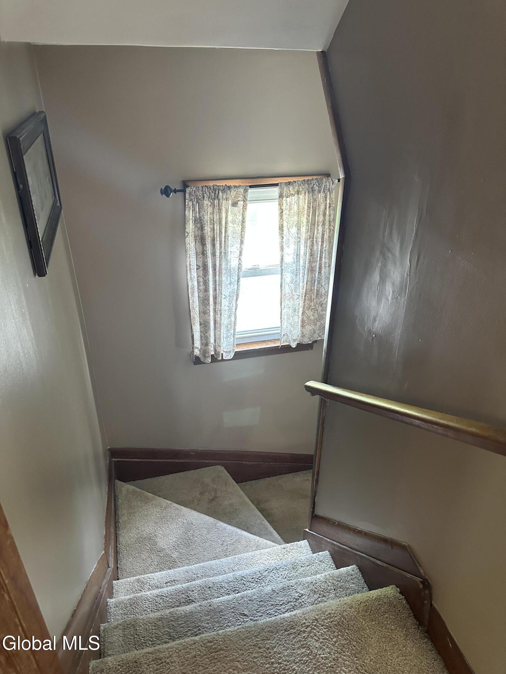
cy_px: 337
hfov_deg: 56.8
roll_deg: -1.1
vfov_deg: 71.6
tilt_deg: -29.5
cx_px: 253
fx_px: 468
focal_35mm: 24
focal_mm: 6.86
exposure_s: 1/60
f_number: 1.78
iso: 500
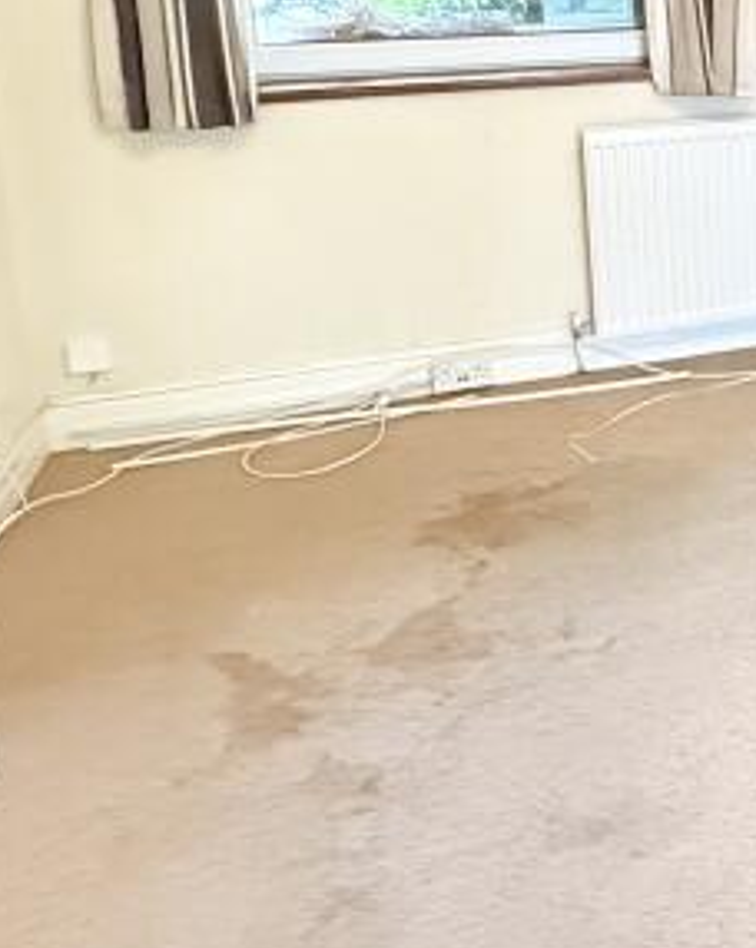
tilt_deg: -9.4
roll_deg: -1.2
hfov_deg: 23.2
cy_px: 96
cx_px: 1200
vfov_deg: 35.8
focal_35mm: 49
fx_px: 1373
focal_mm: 2.22
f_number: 2.2
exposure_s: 1/60
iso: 1000
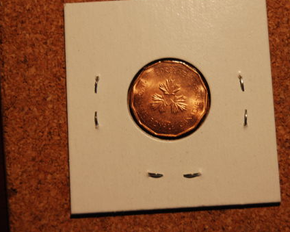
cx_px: 174
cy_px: 115
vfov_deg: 16.1
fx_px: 820
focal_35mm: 96
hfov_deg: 20.0
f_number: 5.6
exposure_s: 1/50
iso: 200
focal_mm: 55
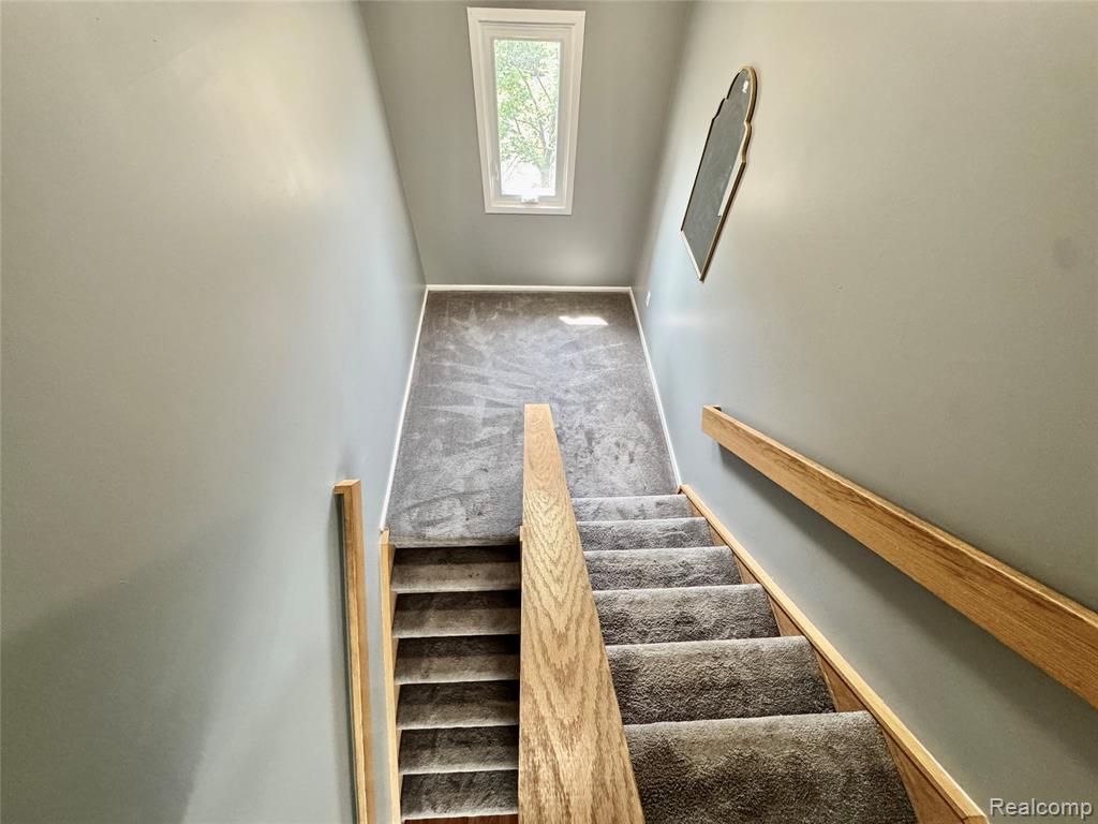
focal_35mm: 14
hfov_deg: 102.1
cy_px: 412
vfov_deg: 85.7
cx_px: 549
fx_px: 444
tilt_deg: -52.7
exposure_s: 1/60
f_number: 2.2
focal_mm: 2.22
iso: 250
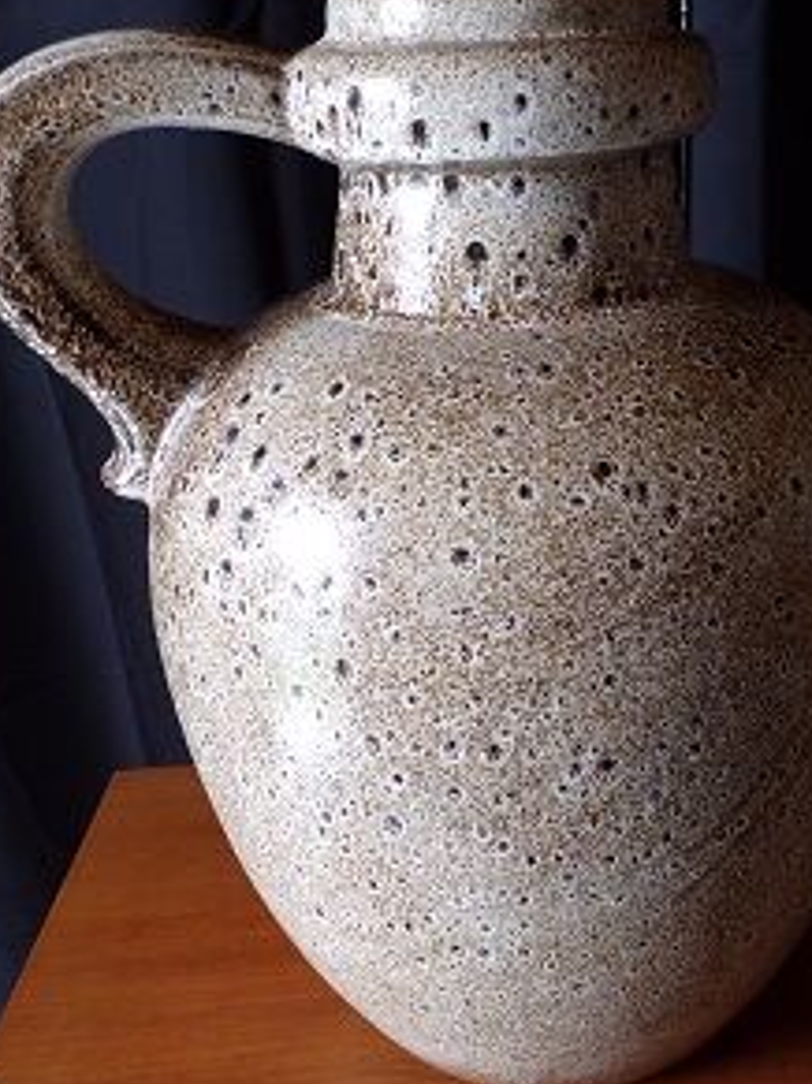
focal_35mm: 38
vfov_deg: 49.0
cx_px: 531
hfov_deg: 37.4
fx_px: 1189
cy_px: 548
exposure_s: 1/34
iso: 121
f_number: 3
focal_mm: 4.3
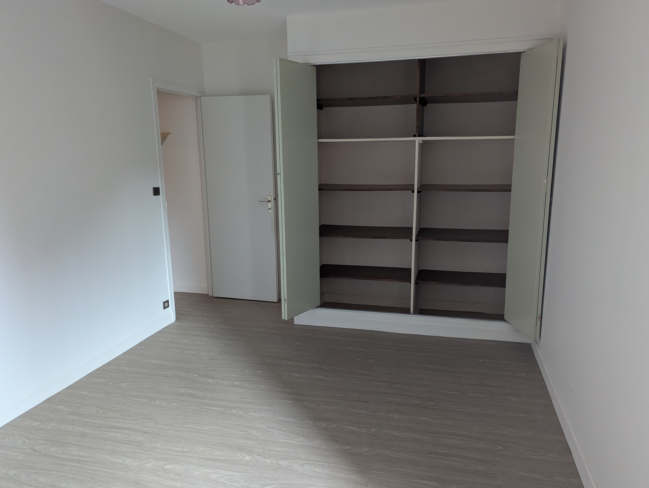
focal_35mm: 25
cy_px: 249
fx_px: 469
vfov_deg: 55.0
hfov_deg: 69.3
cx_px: 333
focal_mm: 6.81
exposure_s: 1/57.3
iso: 737
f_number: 1.85
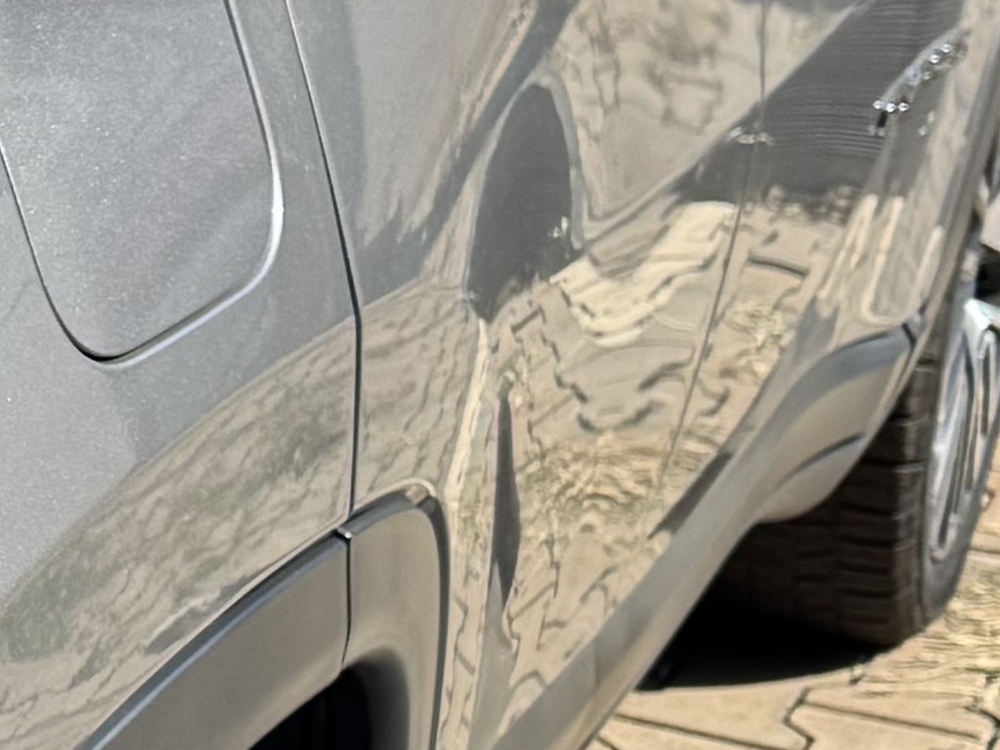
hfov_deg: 11.0
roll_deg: +5.3
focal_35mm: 158
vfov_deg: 9.4
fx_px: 4564
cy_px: 189
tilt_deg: -24.6
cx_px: -1230
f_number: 1.78
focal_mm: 6.76
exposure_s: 1/2331
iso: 80
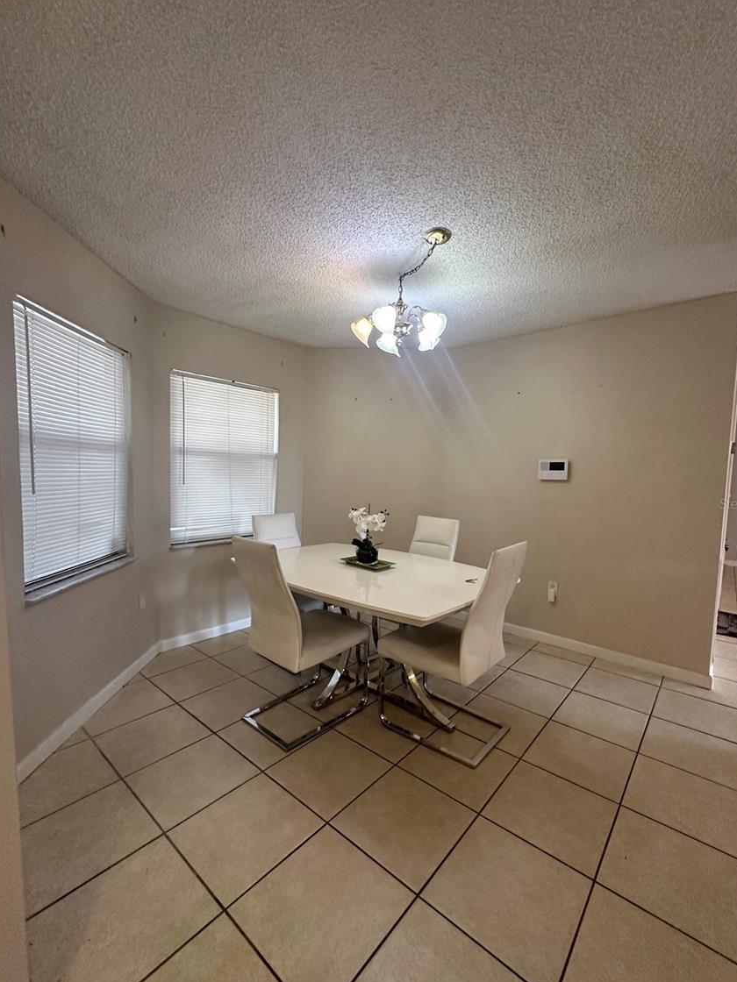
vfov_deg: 98.2
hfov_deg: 81.7
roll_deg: -2.0
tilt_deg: -0.8
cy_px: 503
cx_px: 387
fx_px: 426
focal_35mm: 15
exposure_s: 1/120
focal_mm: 2.22
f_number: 2.2
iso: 320
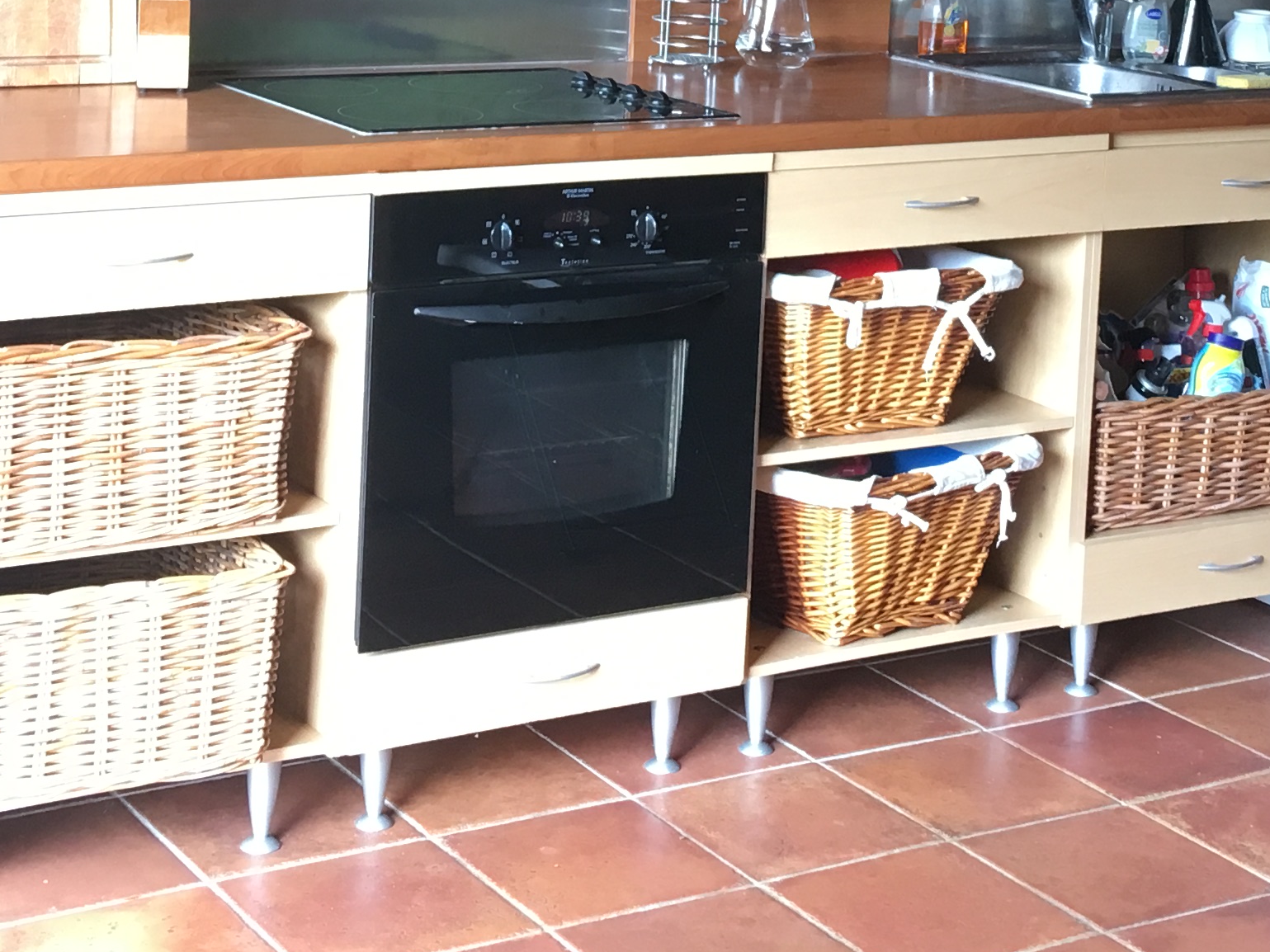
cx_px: 706
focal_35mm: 76
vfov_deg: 18.7
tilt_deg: -5.7
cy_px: -50
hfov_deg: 25.6
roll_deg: -2.6
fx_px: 2788
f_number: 2.2
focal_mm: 4.15
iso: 50
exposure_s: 1/33
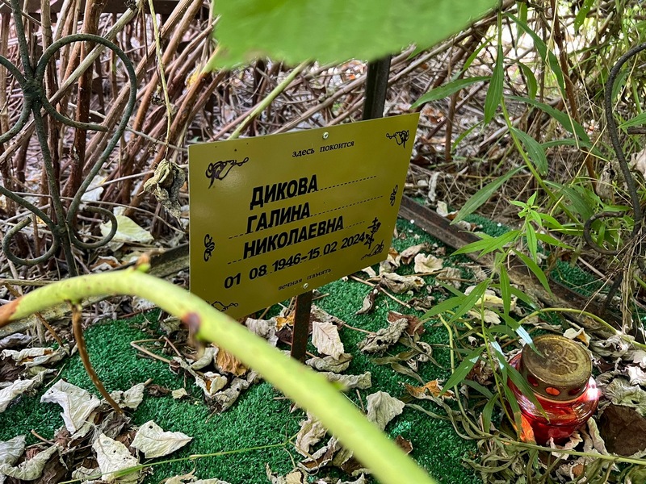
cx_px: 323
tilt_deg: -32.6
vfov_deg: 53.1
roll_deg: -4.8
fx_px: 485
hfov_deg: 67.3
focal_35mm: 26
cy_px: 242
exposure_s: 1/60
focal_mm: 5.7
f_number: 1.5
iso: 200
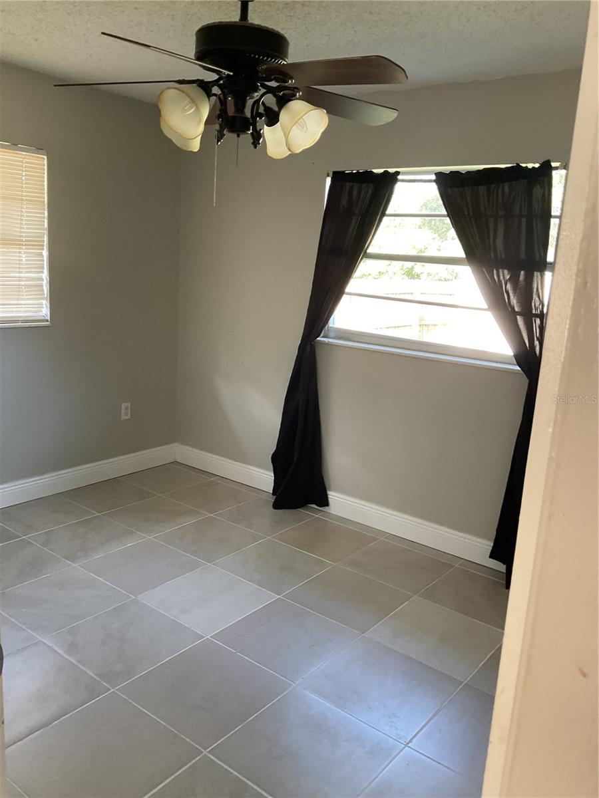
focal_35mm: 29
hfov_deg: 48.2
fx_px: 669
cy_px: 399
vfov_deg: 61.7
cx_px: 300
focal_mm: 3
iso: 64
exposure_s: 1/60
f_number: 1.8
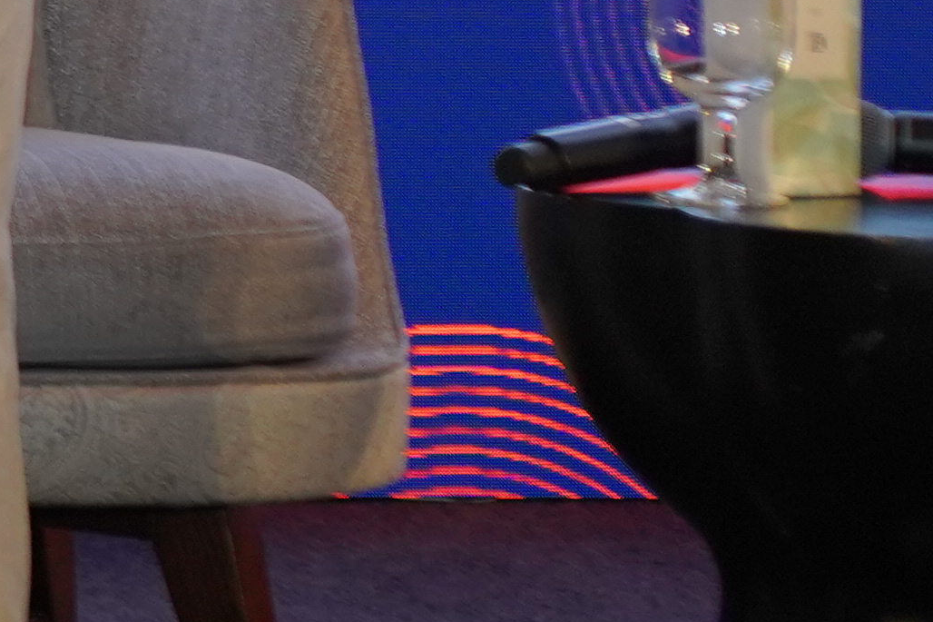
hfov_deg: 8.4
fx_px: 5597
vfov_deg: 6.2
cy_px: -493
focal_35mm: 216
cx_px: -1608
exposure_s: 1/160
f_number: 4
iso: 1000
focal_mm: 37
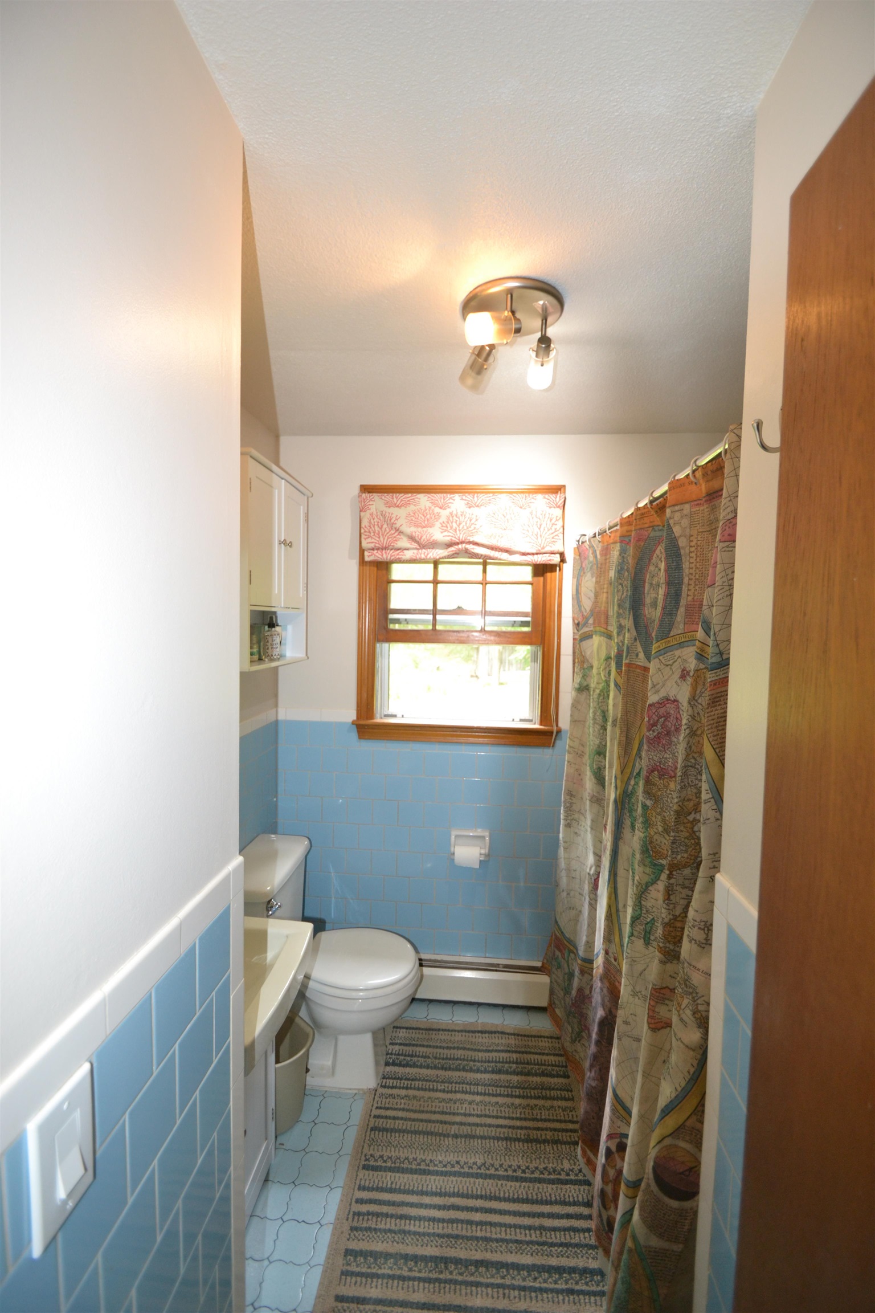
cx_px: 438
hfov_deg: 77.3
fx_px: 547
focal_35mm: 15
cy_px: 656
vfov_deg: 100.4
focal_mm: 10
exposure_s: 1/60
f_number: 3.5
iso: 640
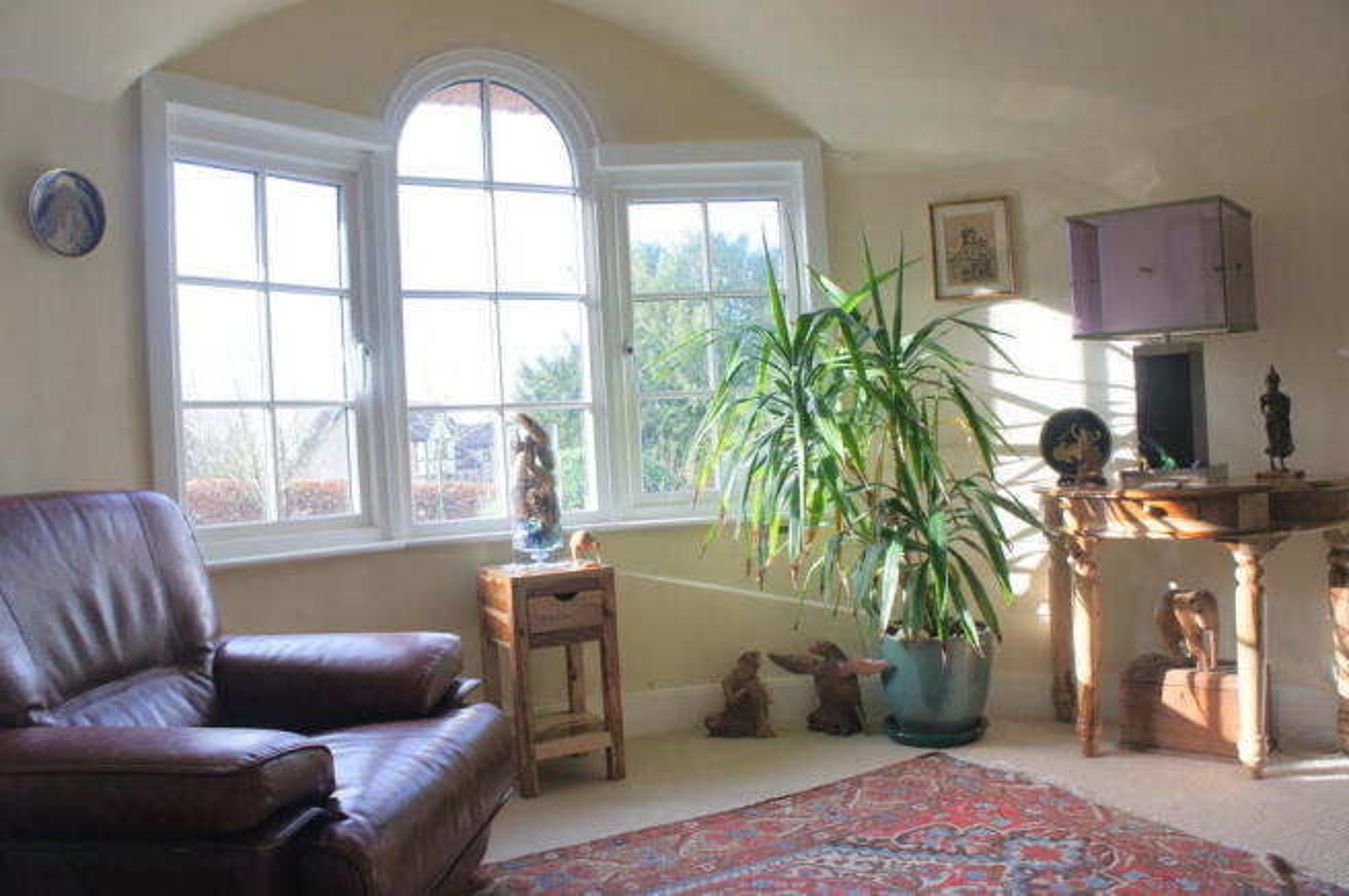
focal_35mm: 27
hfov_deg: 67.4
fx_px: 1011
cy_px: 448
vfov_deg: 47.8
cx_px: 674
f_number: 5
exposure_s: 1/60
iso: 200
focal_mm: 18
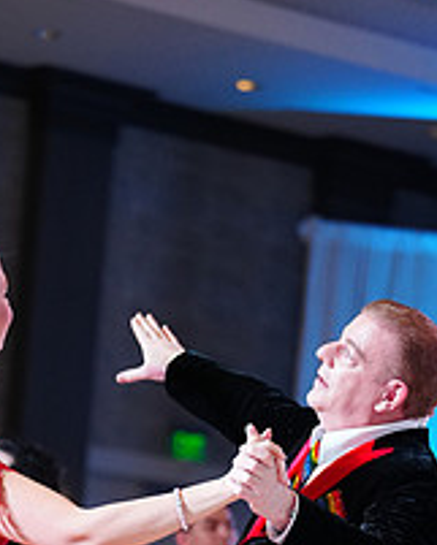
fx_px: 3667
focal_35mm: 227
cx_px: 159
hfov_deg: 6.8
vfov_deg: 8.4
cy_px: 702
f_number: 2.8
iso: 2000
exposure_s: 1/400
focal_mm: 84
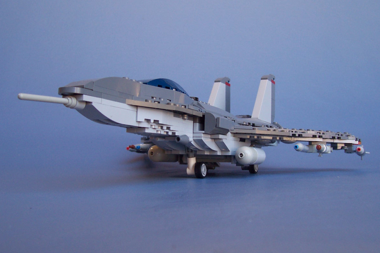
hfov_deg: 49.6
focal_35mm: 39
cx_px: 191
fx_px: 412
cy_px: 124
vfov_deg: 34.2
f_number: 2.8
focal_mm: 5.6
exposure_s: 1/90
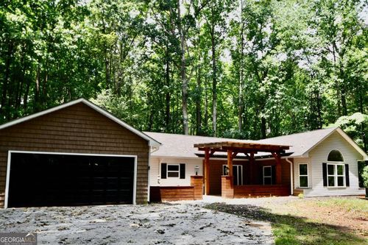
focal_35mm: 24
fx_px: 245
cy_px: 122
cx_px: 184
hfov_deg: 73.8
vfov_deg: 53.1
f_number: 5.6
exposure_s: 1/250
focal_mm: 16
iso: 220
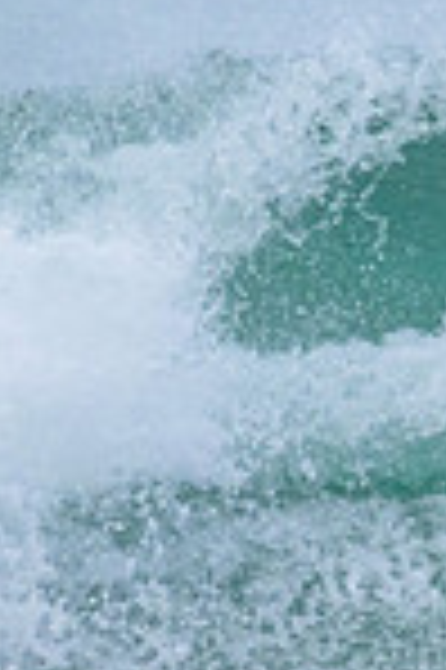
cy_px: 200
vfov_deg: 0.7
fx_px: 58055
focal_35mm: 3117
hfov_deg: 0.4
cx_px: 1149
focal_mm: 800
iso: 4500
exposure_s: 1/1600
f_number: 11
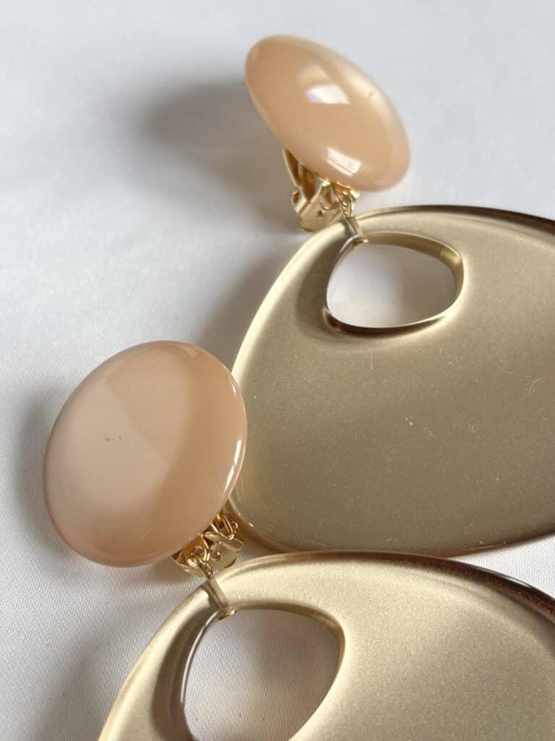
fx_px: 1112
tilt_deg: -60.1
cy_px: 370
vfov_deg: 36.8
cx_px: 278
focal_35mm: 52
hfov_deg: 28.0
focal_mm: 5.96
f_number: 1.6
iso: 40
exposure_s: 1/137
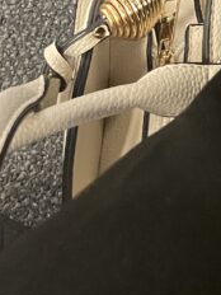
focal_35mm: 115
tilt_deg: -66.9
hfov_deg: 11.8
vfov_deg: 14.4
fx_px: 979
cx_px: 404
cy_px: -289
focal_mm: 4.2
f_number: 1.6
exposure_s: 1/30
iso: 800
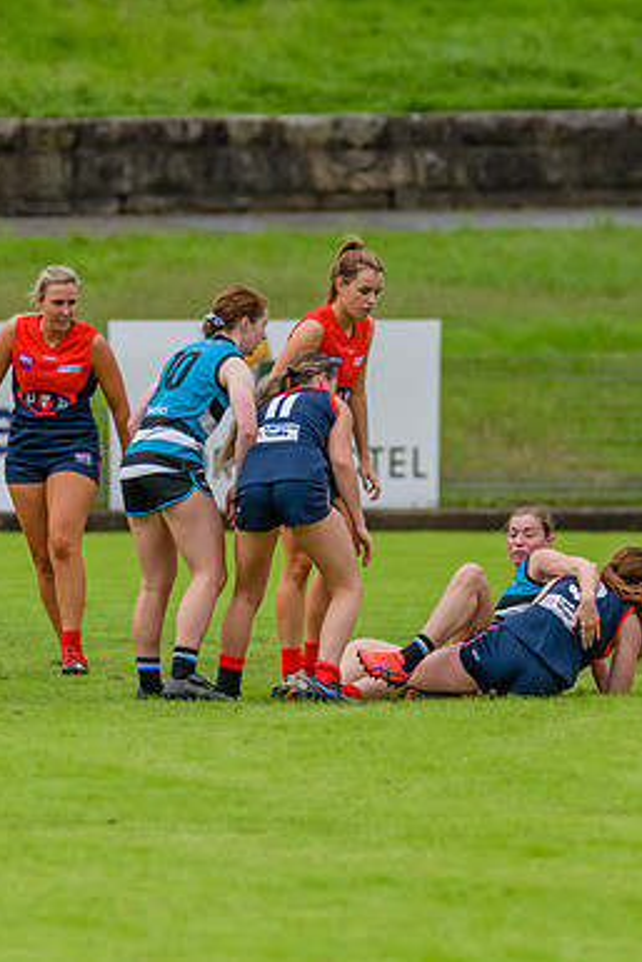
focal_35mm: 712
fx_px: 19027
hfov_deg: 1.9
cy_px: 447
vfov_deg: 2.9
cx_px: 432
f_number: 5.6
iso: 800
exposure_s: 1/2000
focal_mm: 420
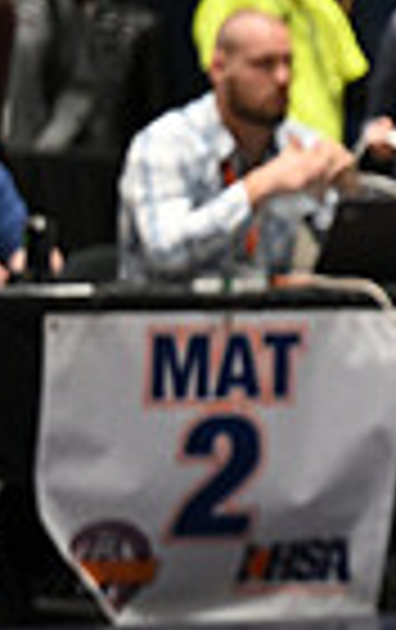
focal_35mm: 409
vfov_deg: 5.1
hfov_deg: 3.2
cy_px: 394
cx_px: 1098
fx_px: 7034
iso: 3200
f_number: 2.8
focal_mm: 97
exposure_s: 1/767
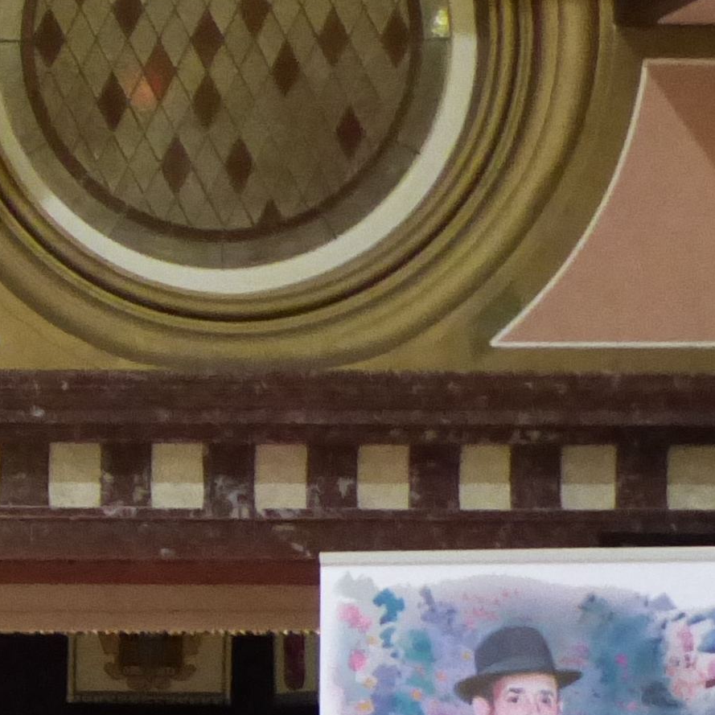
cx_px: -840
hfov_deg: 9.0
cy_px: 904
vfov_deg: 9.6
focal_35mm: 179
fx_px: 4183
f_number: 2.8
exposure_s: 1/15
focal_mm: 8.1
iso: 800
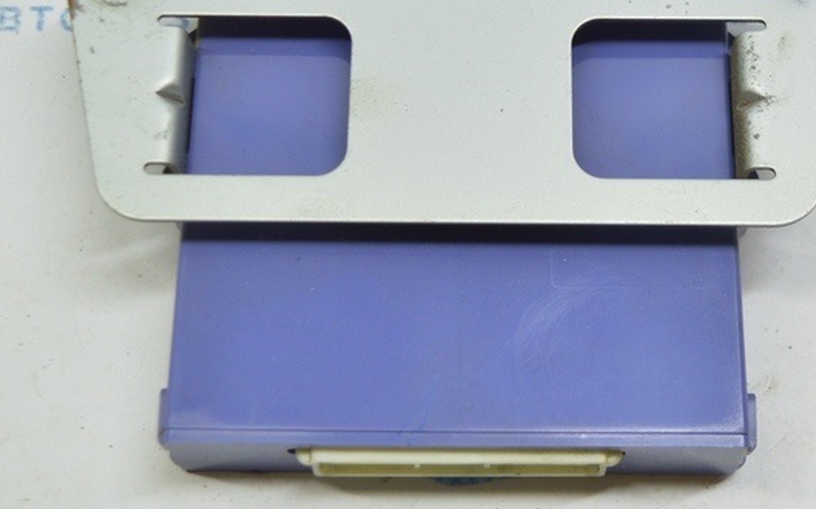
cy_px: 180
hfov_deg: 27.8
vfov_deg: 17.6
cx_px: 457
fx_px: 1644
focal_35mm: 74
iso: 400
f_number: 4
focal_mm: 25
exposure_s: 1/60
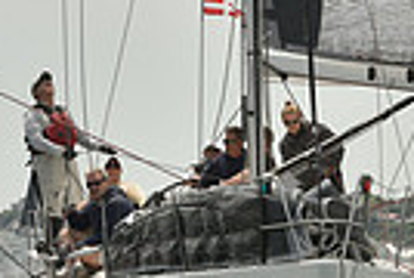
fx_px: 3481
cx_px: 331
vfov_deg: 4.6
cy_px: 91
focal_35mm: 302
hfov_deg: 6.8
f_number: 13
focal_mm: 70
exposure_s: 1/1000
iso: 400
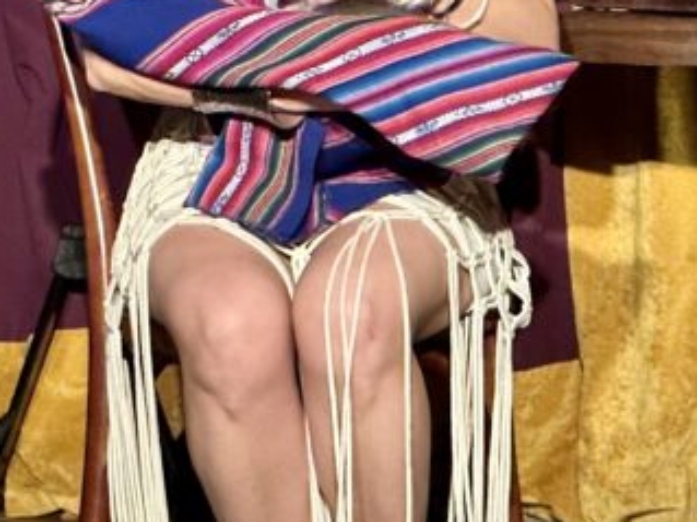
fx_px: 3100
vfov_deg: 9.6
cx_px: 286
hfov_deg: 12.8
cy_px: 116
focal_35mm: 154
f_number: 1.78
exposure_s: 1/40
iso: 500
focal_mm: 6.86
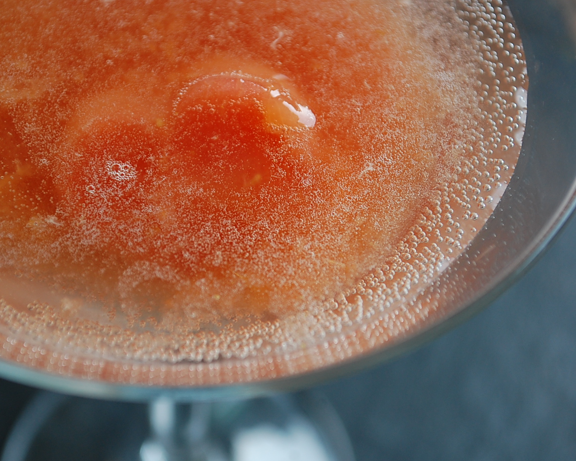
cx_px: 223
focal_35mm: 100
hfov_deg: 19.2
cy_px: 241
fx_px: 1698
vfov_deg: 15.5
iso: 400
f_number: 5.6
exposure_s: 1/80
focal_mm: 55
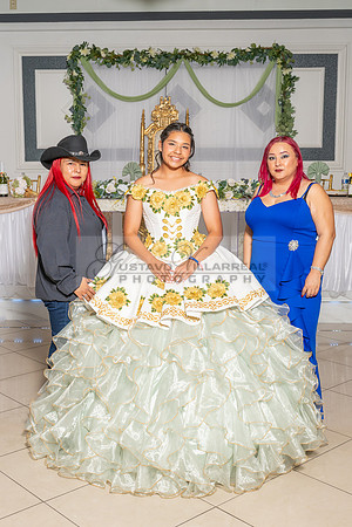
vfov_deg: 42.3
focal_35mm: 46
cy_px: 253
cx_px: 155
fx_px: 682
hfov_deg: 28.9
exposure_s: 1/200
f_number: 6.3
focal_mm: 29
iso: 200
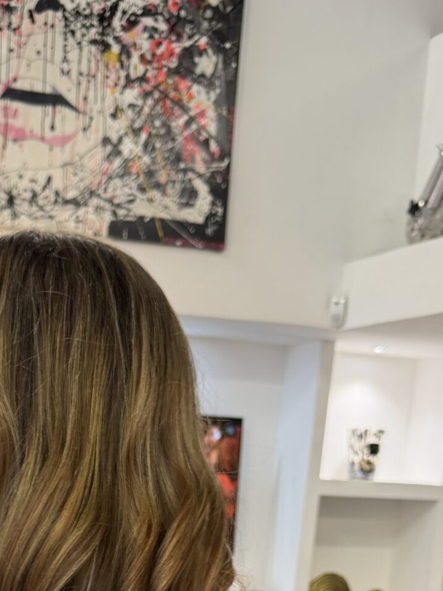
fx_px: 1092
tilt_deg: -8.9
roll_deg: -1.7
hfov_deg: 22.4
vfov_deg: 27.2
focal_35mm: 64
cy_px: 682
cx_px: 55
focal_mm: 6.76
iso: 100
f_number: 1.78
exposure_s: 1/50
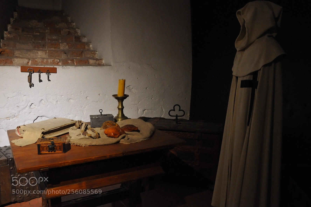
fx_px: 233
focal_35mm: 27
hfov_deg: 67.4
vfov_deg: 47.8
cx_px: 156
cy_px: 104
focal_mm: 18
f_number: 3.5
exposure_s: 1/25
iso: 1600
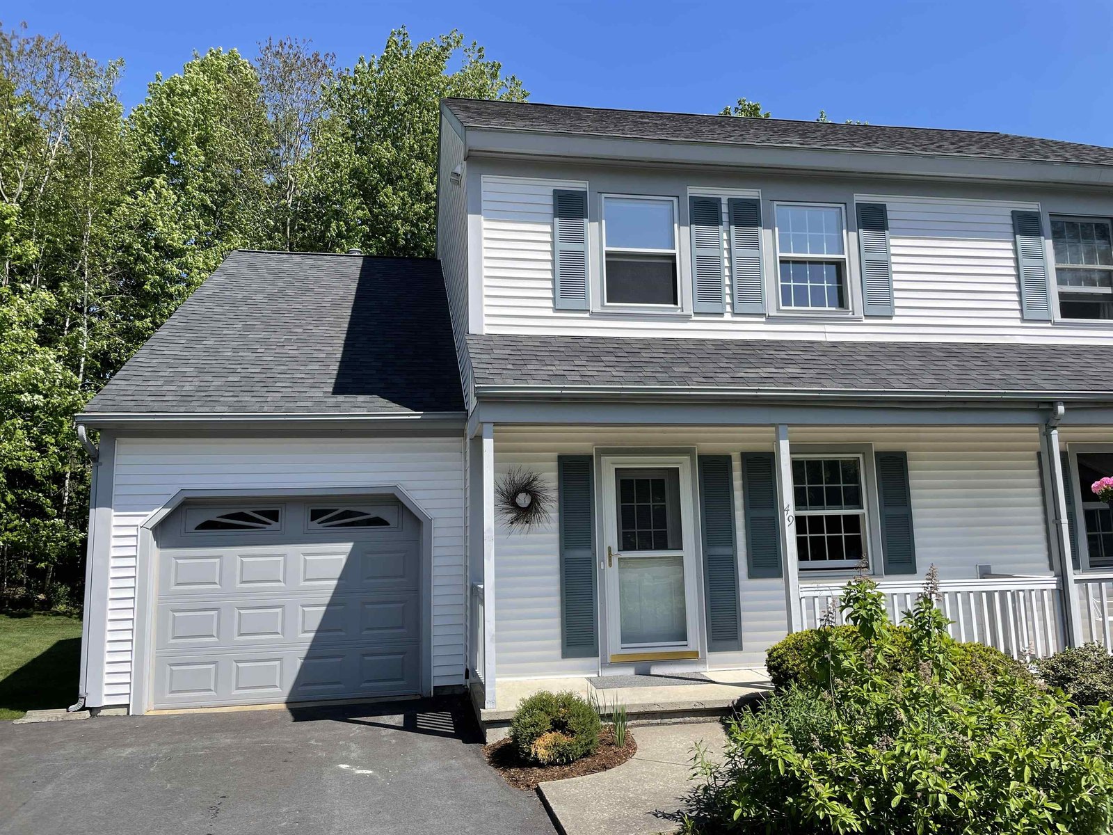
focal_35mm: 26
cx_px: 556
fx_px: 836
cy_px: 418
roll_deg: +2.0
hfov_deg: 67.3
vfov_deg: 53.1
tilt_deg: +9.5
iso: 32
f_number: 1.6
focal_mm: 4.2
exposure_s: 1/2564
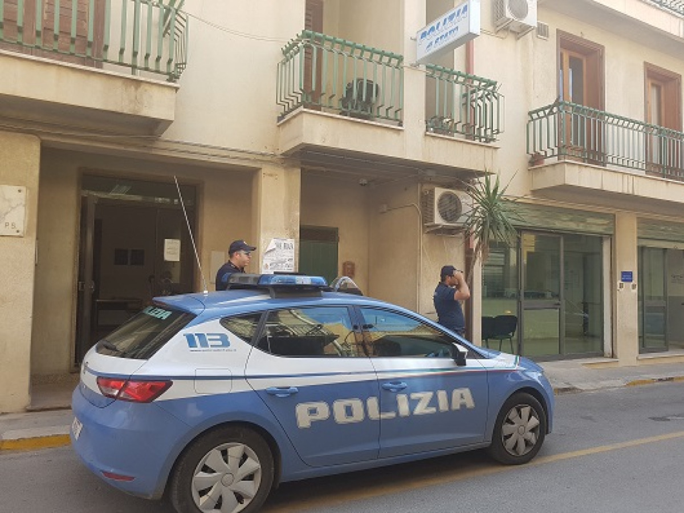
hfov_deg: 67.3
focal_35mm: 26
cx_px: 342
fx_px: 514
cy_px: 256
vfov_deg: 53.0
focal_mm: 4.2
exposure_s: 1/311
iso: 50
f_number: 1.7
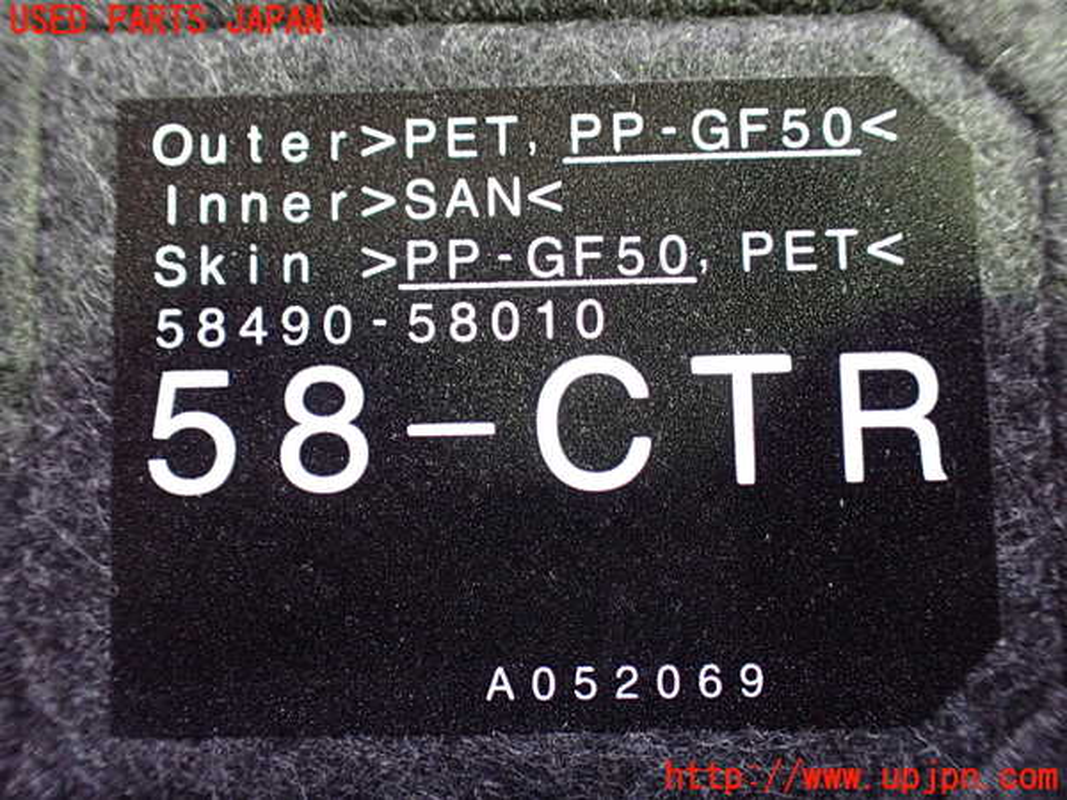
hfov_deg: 60.0
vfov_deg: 46.8
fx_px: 925
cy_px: 400
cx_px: 534
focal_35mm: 30
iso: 1000
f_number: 2.3
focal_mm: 5.4
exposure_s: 1/30
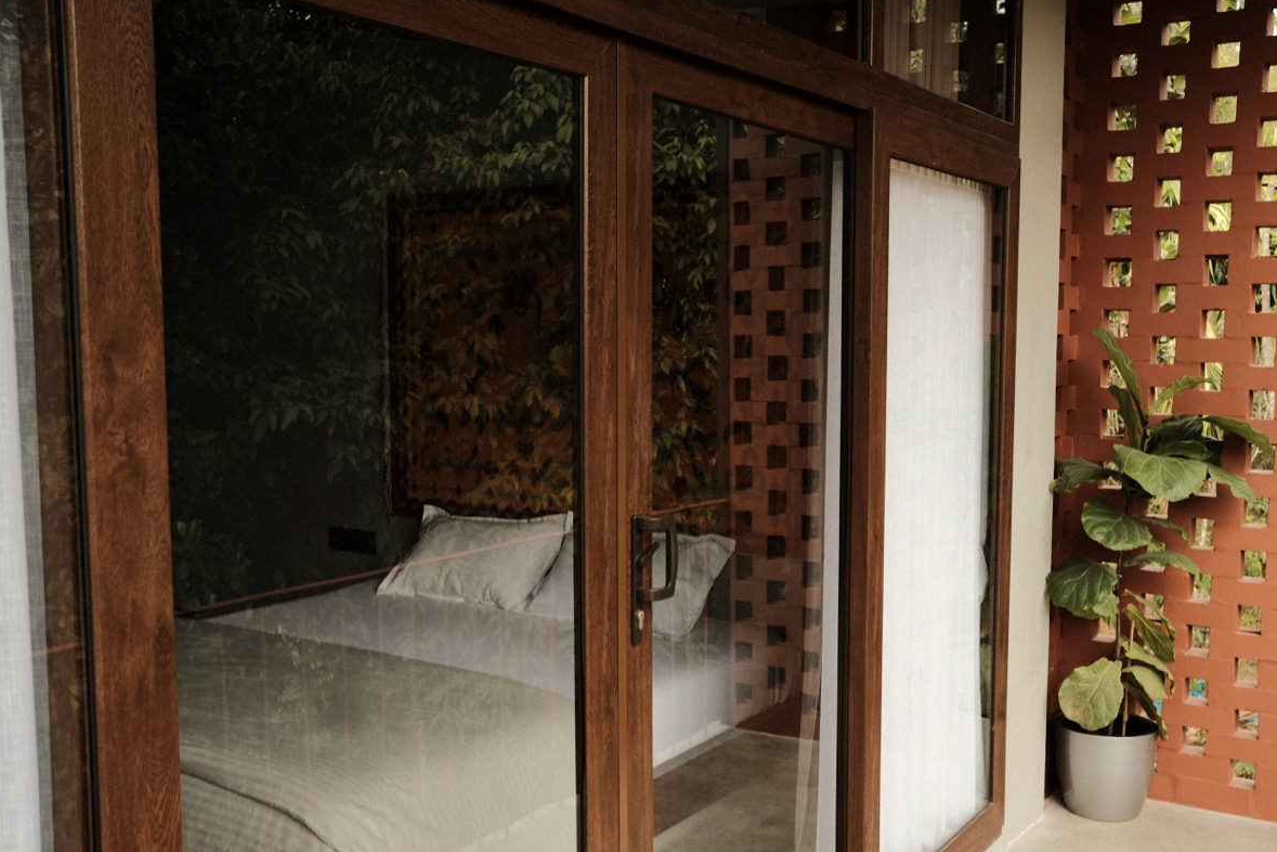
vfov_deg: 35.0
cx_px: 681
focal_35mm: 38
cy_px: 457
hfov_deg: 50.7
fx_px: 1348
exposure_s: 1/60
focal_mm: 23
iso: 200
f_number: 5.6
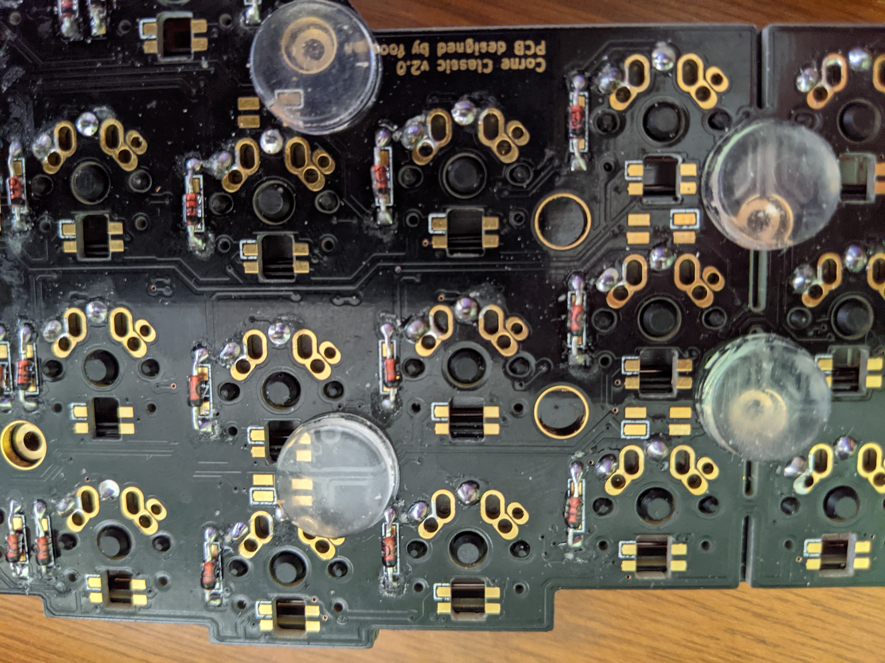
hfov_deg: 65.3
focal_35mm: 27
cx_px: 442
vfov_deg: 51.4
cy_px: 332
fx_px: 690
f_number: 1.8
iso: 447
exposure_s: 1/24
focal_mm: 4.44
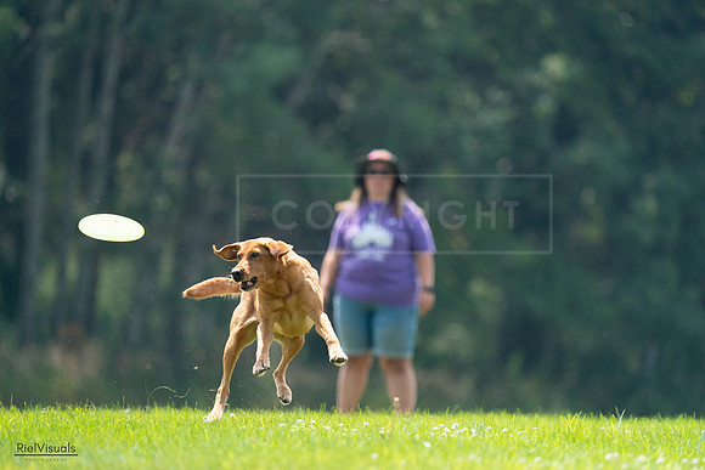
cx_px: 352
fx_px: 9911
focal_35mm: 506
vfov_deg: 2.7
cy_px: 235
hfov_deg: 4.1
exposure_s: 1/4000
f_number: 6.3
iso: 3200
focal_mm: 506
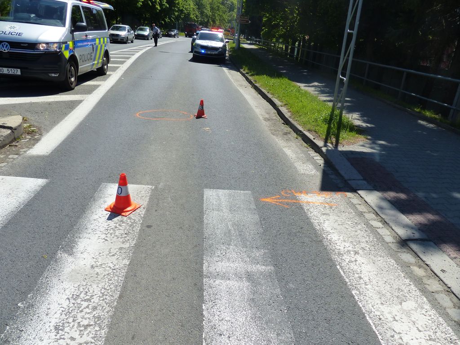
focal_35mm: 25
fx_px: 332
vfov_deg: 54.9
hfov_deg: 69.4
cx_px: 230
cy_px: 172
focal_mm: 4.5
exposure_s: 1/1000
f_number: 4
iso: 160
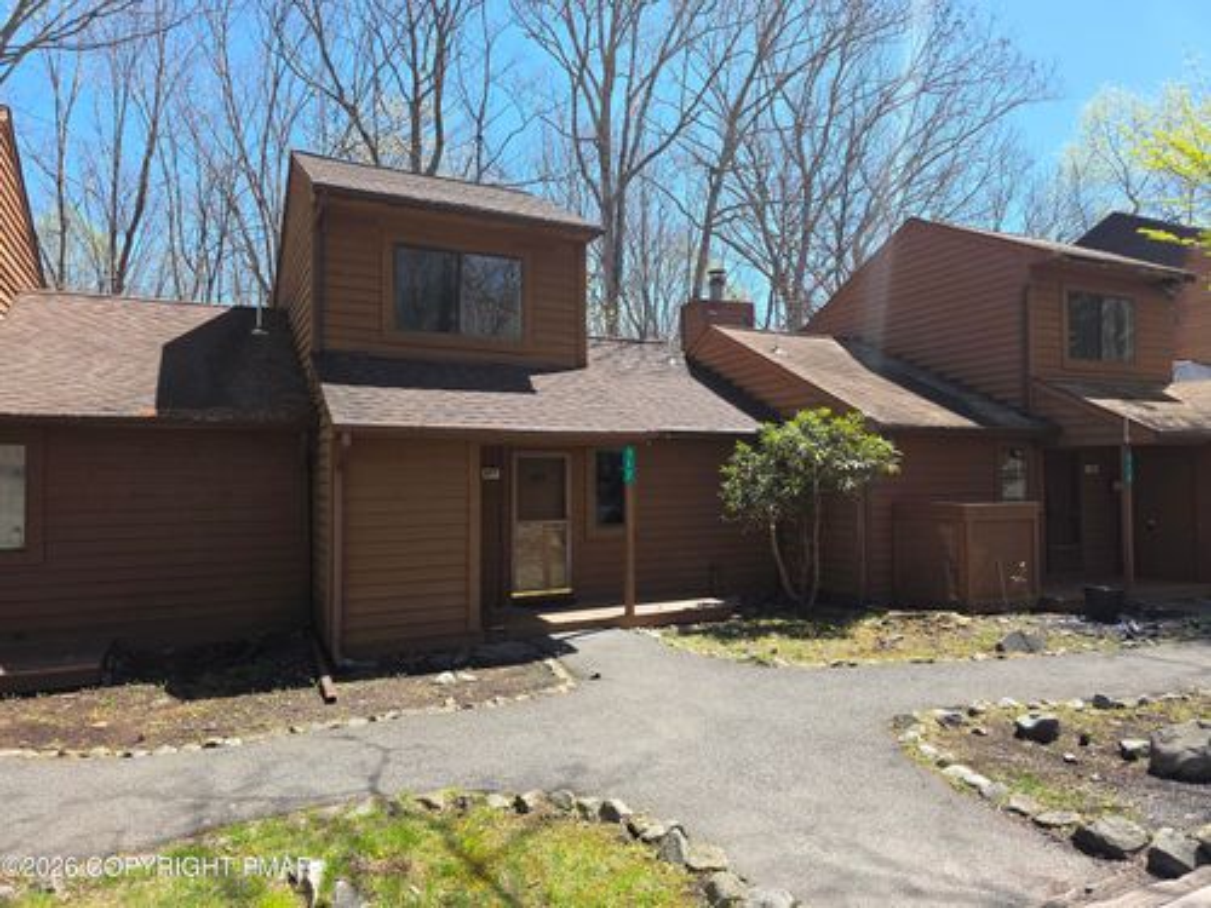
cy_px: 454
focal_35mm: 23
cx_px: 606
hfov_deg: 73.9
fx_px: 805
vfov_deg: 58.9
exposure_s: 1/305
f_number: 1.7
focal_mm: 6.3
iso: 12
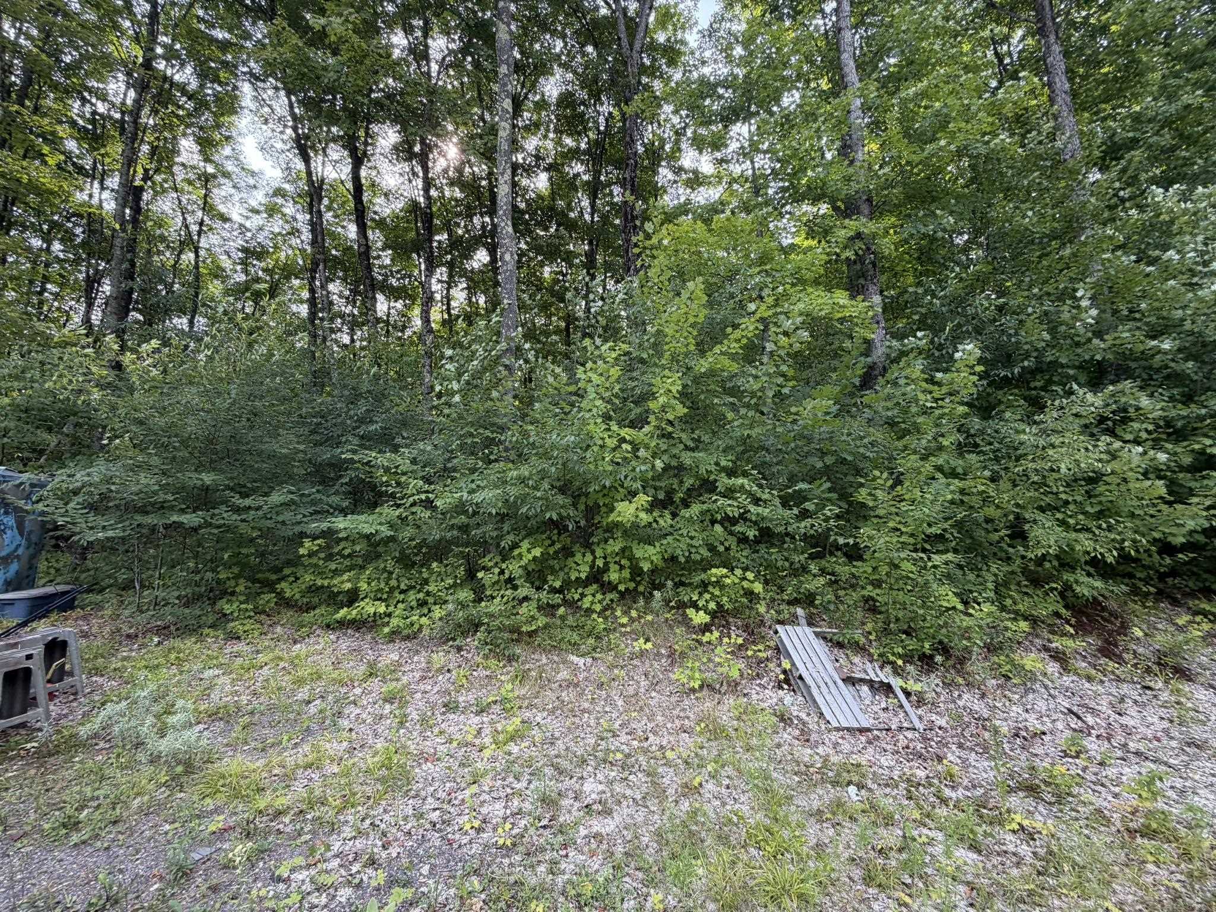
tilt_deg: +8.7
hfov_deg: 102.1
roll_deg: -1.5
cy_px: 456
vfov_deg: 85.7
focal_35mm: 14
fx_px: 492
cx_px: 608
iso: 50
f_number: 2.2
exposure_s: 1/165
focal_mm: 2.22
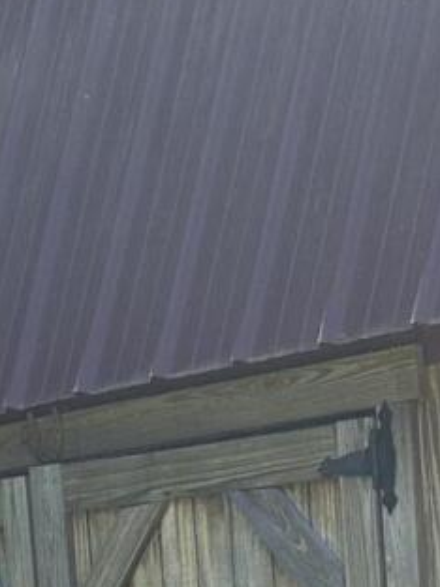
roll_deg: +4.5
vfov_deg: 12.1
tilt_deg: -4.2
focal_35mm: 154
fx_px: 2610
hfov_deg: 9.5
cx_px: 564
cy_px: 926
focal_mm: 6.86
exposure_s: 1/1321
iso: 80
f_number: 1.78
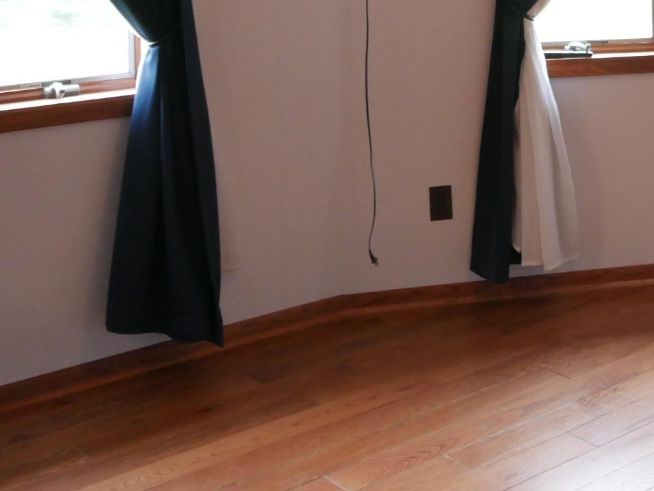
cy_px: -59
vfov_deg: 21.7
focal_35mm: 64
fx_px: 1209
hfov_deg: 28.4
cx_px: 651
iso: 1600
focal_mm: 14
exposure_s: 1/60
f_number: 4
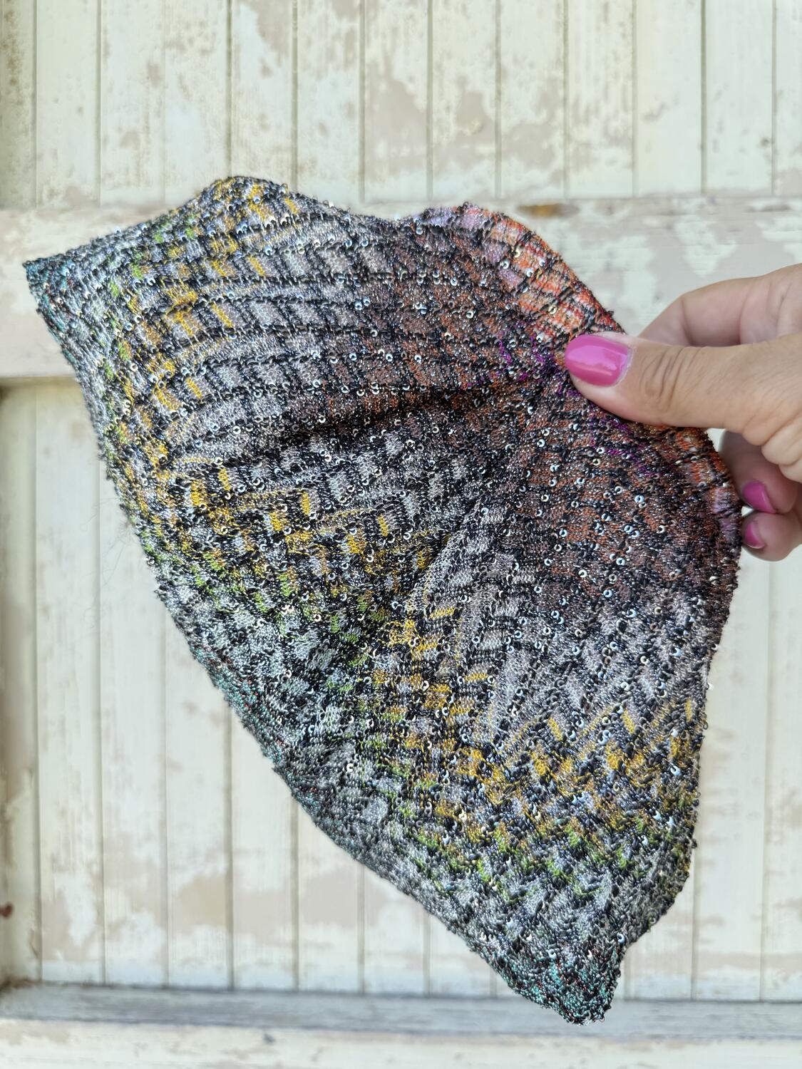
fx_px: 741
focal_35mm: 24
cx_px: 401
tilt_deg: -7.6
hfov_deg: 56.8
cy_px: 534
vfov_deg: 71.6
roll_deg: +0.6
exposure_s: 1/365
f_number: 1.78
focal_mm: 6.76
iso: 80
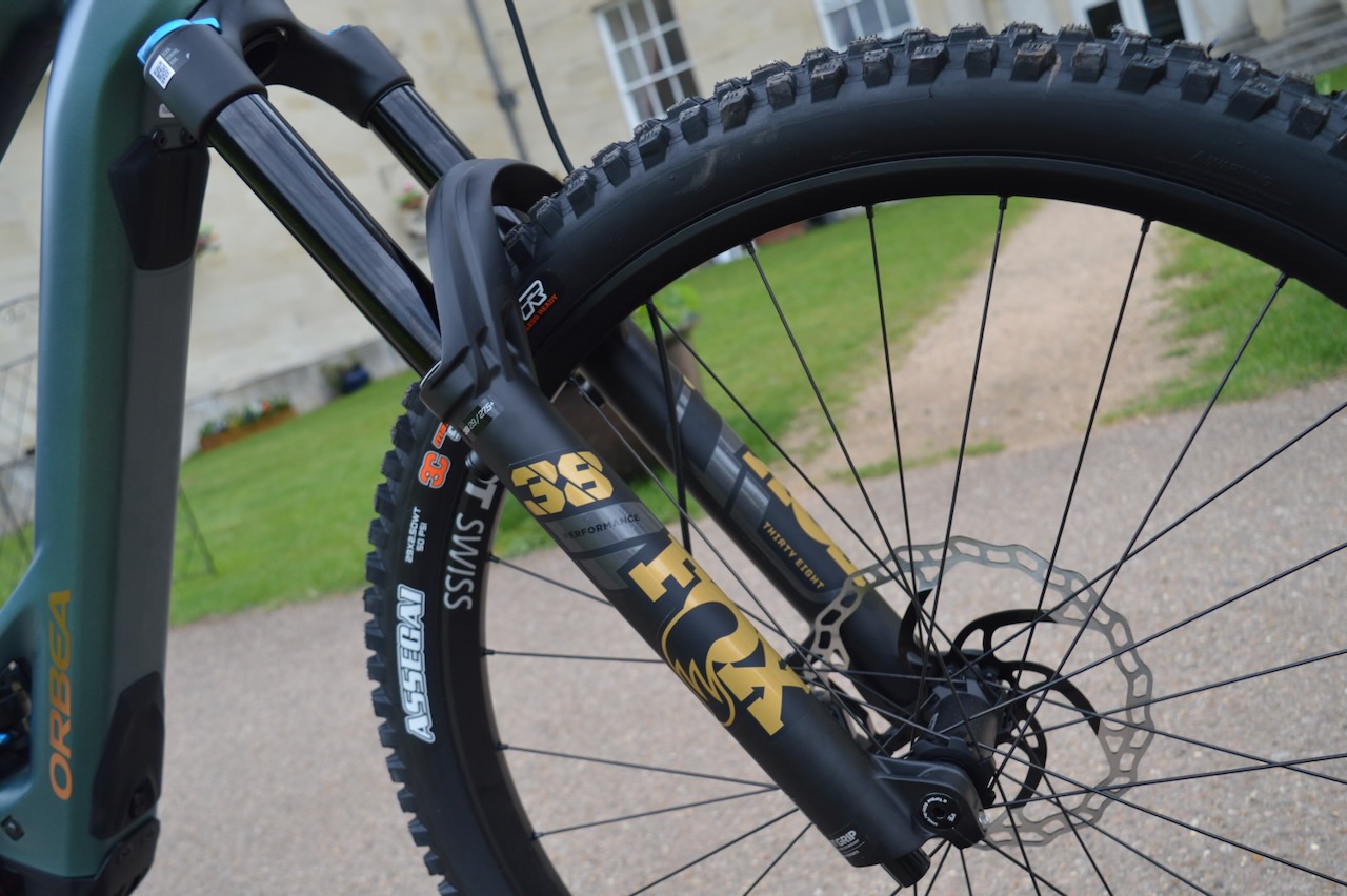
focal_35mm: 34
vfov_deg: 38.3
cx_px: 674
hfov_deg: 55.1
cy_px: 448
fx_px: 1290
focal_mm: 23
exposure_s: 1/125
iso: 320
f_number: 5.6
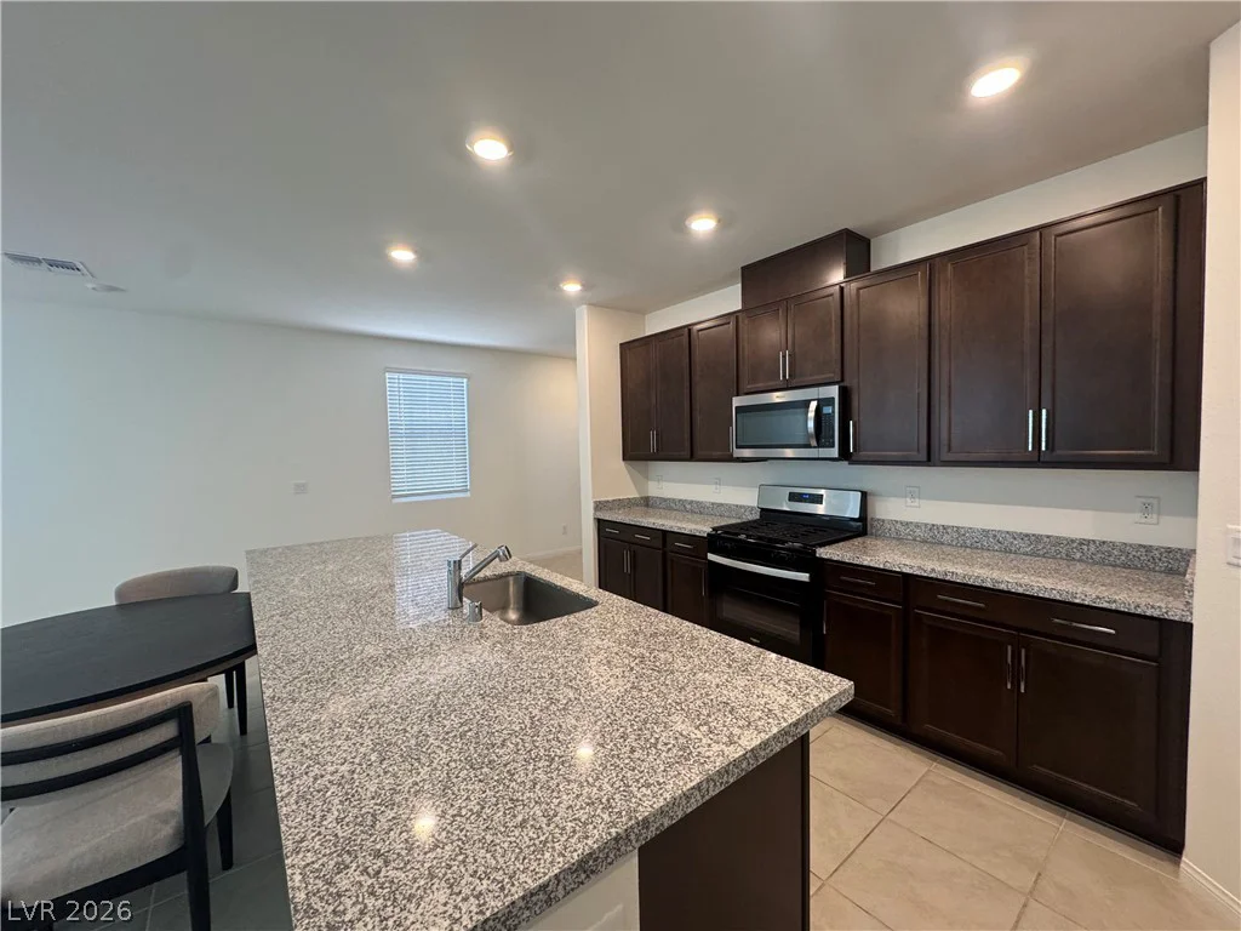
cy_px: 466
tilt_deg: -2.5
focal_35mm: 14
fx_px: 502
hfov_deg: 102.1
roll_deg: +1.3
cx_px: 620
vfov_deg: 85.7
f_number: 2.2
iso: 250
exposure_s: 1/120
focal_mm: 2.22
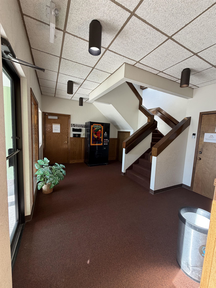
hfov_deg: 85.7
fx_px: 116
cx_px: 108
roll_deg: -2.4
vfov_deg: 102.1
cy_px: 144
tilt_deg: -5.3
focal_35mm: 14
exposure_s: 1/121
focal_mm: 2.22
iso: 160
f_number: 2.2
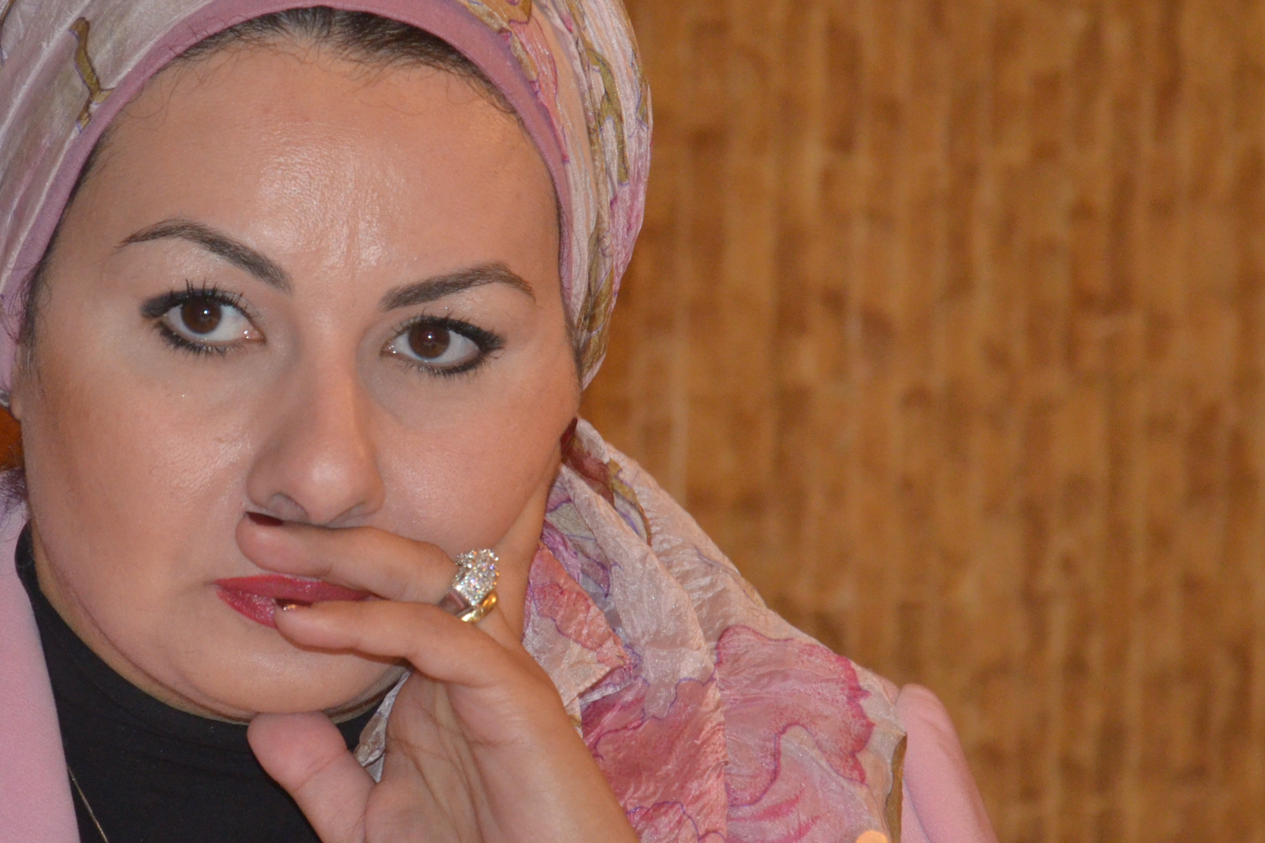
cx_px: 325
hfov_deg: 7.6
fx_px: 9553
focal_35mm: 272
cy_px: 388
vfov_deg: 5.1
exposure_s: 1/60
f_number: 6.3
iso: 2000
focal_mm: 105
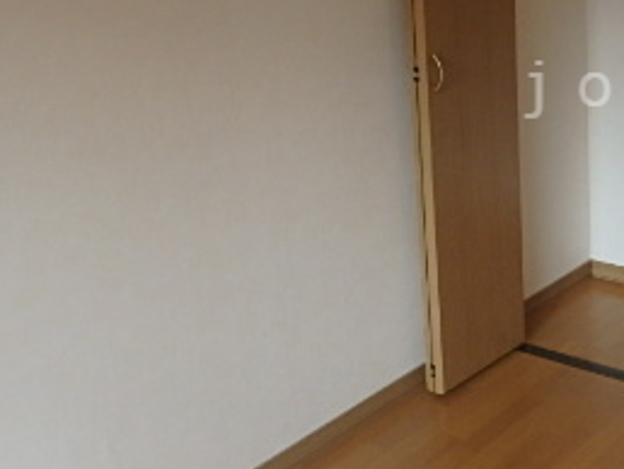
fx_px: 938
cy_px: 89
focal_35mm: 52
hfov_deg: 32.3
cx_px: 689
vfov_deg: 27.5
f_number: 3.5
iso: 200
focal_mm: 3.7
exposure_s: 1/60
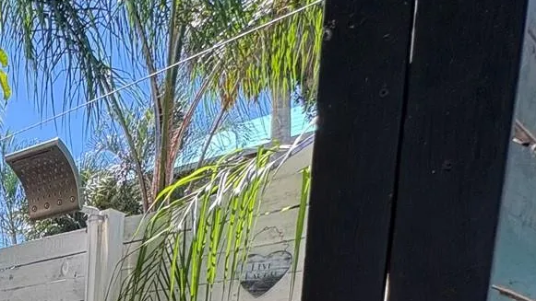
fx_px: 597
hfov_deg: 37.1
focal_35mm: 42
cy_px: 498
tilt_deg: -9.9
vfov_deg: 21.6
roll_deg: +0.9
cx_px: -104
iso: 50
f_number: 2.2
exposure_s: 1/240
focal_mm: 2.22
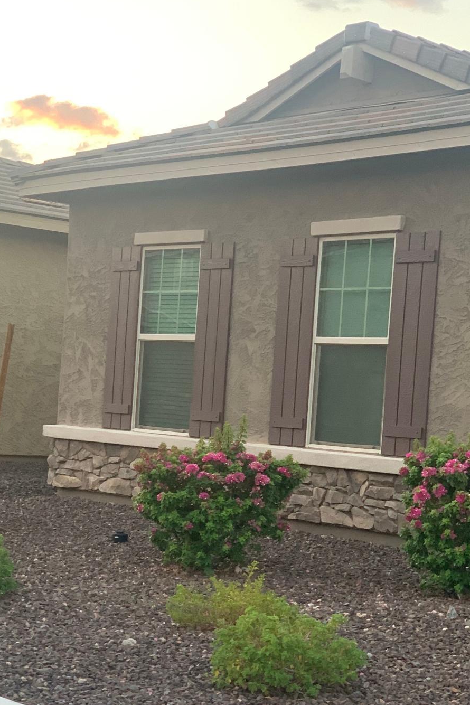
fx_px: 1586
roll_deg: -3.1
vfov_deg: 24.9
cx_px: 165
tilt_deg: -3.1
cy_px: 496
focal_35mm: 81
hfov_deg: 16.8
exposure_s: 1/105
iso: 125
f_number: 2.4
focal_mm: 6
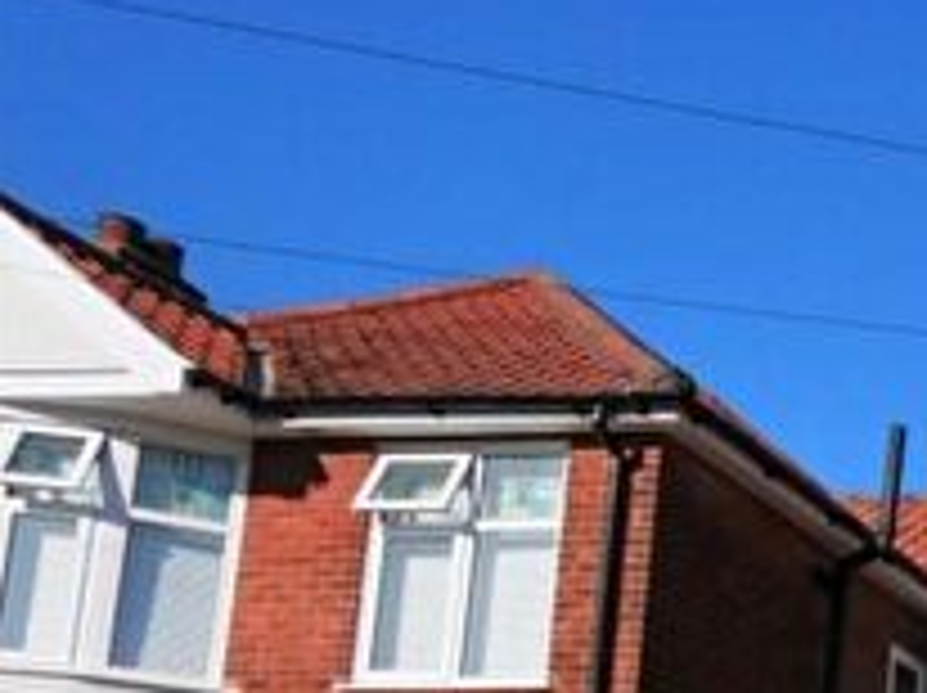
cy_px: 916
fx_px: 1819
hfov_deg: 21.3
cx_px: 1568
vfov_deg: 19.7
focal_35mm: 68
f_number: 9
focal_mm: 10
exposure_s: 1/500
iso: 200
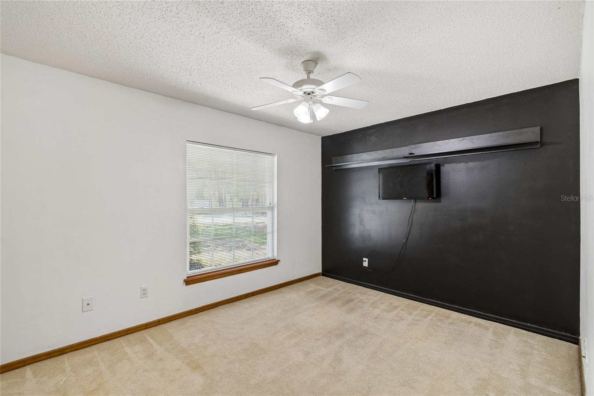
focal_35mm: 15
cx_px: 297
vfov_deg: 77.3
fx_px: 247
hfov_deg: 100.4
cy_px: 198
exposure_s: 1/3.33
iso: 100
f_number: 7.1
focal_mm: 10
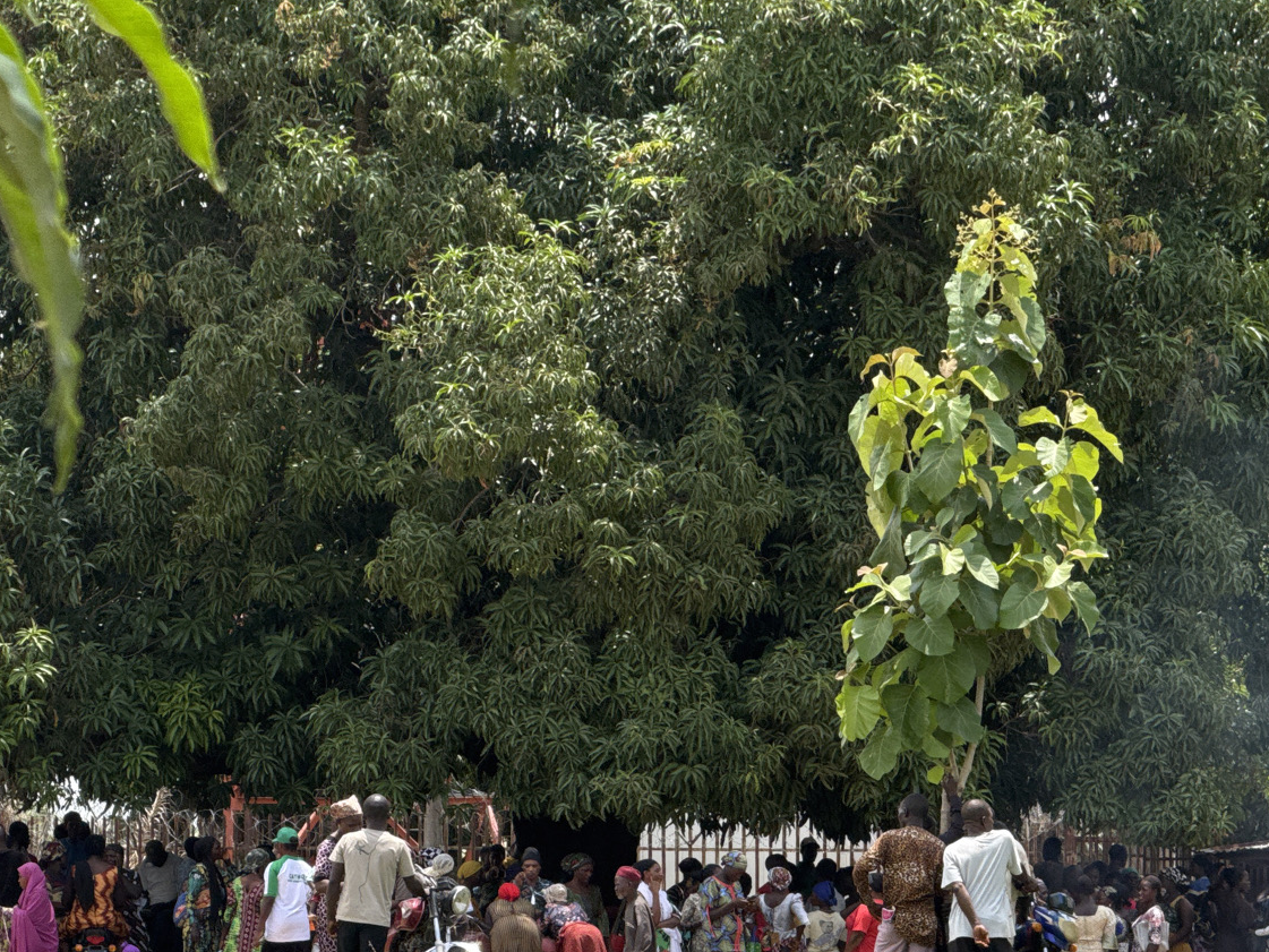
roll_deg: +0.2
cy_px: 806
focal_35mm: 214
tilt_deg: +1.1
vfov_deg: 6.9
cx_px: 331
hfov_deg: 9.2
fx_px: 7846
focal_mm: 15.66
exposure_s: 1/680
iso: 50
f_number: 2.8
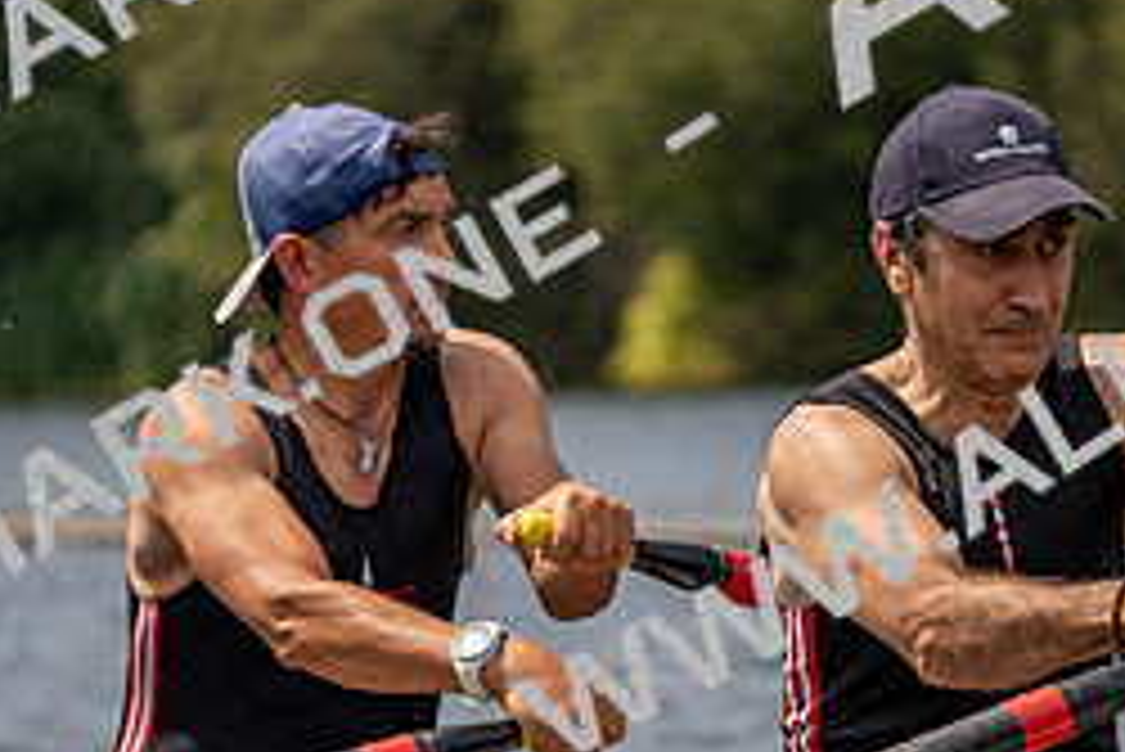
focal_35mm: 502
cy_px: 768
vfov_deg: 2.7
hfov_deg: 4.1
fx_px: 15696
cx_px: 1071
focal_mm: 216
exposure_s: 1/1600
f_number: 5.6
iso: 200
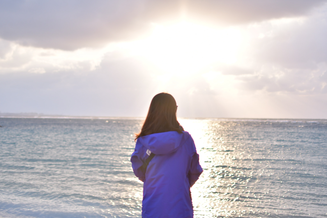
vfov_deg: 26.0
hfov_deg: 38.2
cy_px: 109
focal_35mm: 52
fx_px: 472
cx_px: 164
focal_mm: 35
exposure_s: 1/8000
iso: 500
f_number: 1.8
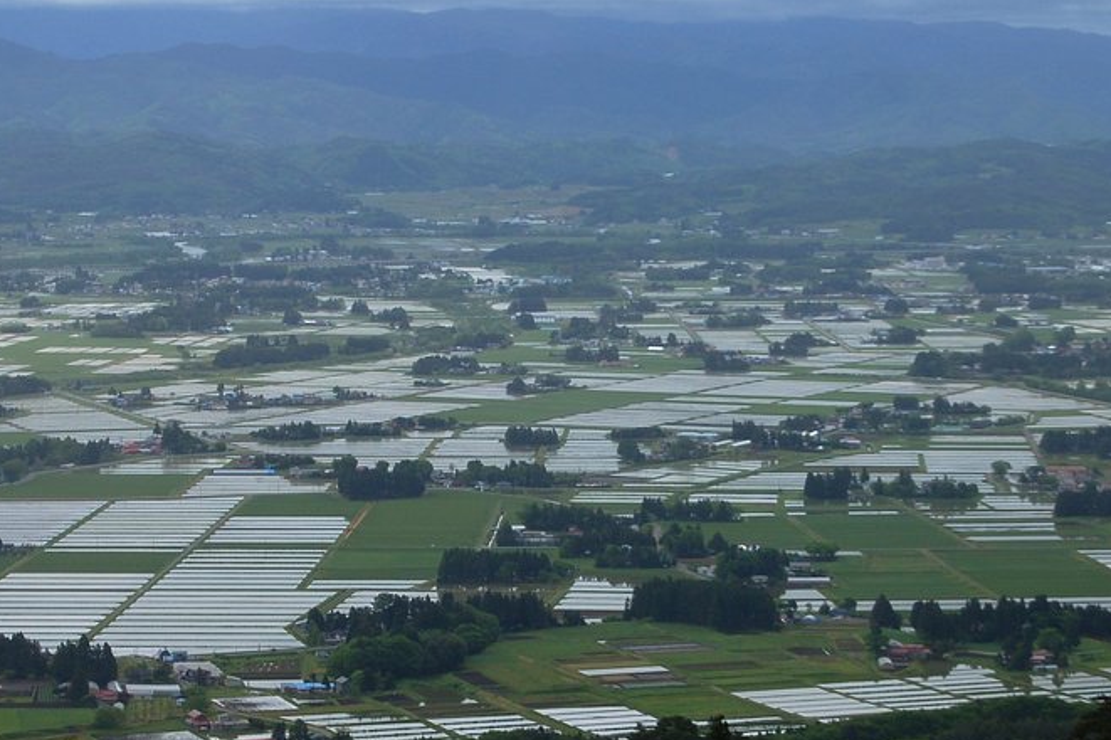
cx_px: 499
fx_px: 3941
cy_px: 381
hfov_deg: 16.0
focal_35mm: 128
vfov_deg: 10.7
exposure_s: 1/250
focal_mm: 55
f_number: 5.6
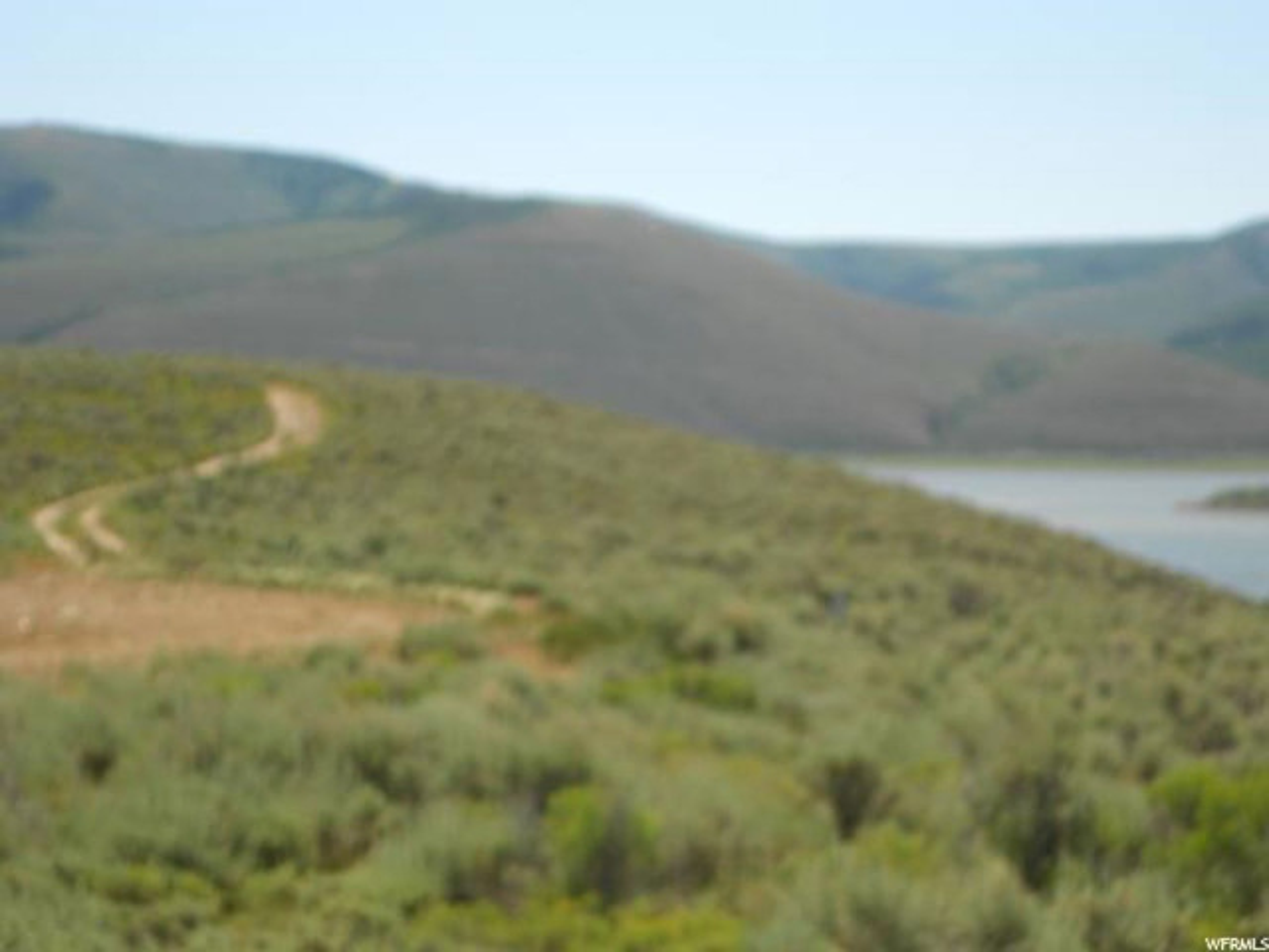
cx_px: 634
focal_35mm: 99
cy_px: 476
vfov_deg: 14.9
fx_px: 3629
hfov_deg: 19.8
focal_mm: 17.6
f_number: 5.5
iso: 80
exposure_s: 1/320
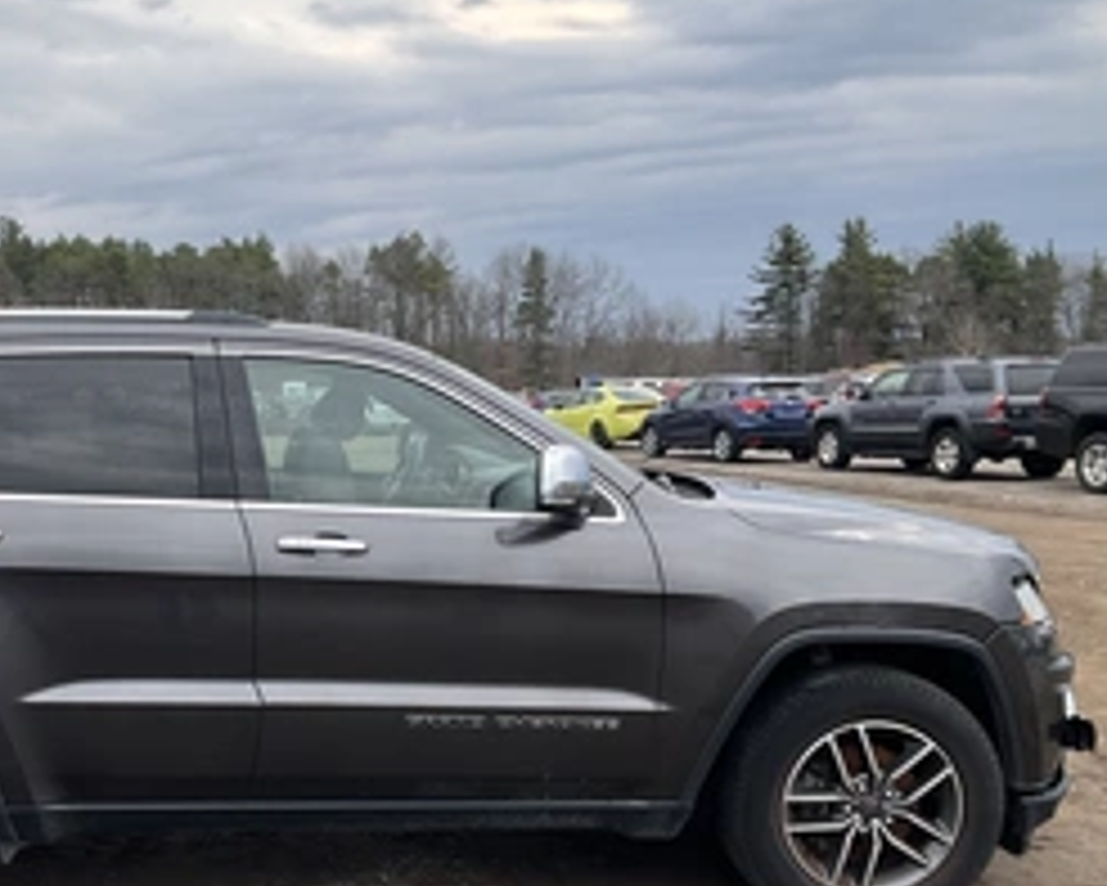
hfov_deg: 39.2
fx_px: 1508
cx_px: 266
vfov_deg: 32.7
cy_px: 535
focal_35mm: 46
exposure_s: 1/613
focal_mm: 3
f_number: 1.8
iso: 25
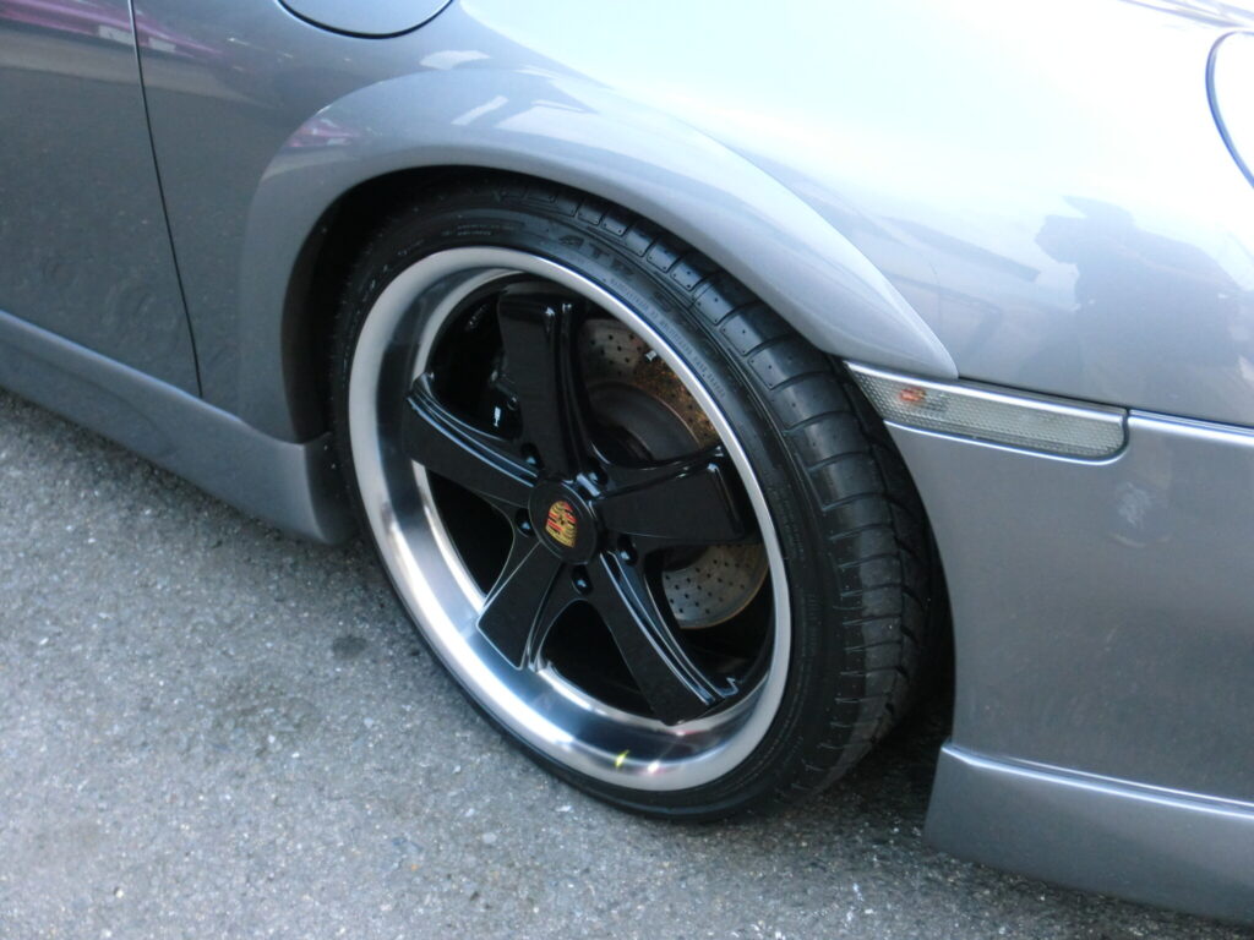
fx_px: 1268
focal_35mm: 35
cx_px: 627
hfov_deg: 52.6
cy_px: 470
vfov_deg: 40.7
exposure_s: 1/60
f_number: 3.2
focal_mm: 6.1
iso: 640
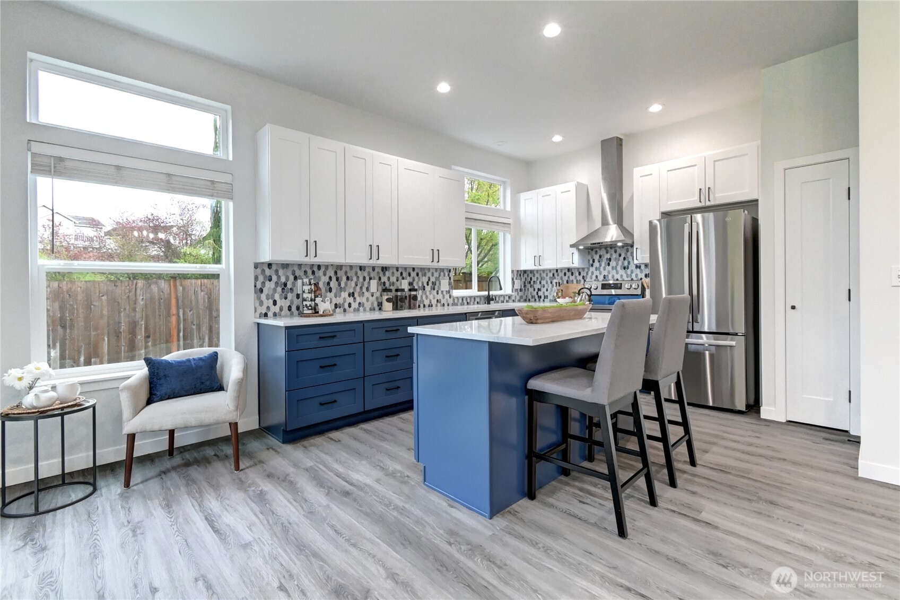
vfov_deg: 77.3
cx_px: 450
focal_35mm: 15
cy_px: 300
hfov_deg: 100.4
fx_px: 375
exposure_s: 1/6
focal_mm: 10
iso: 4000
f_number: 11
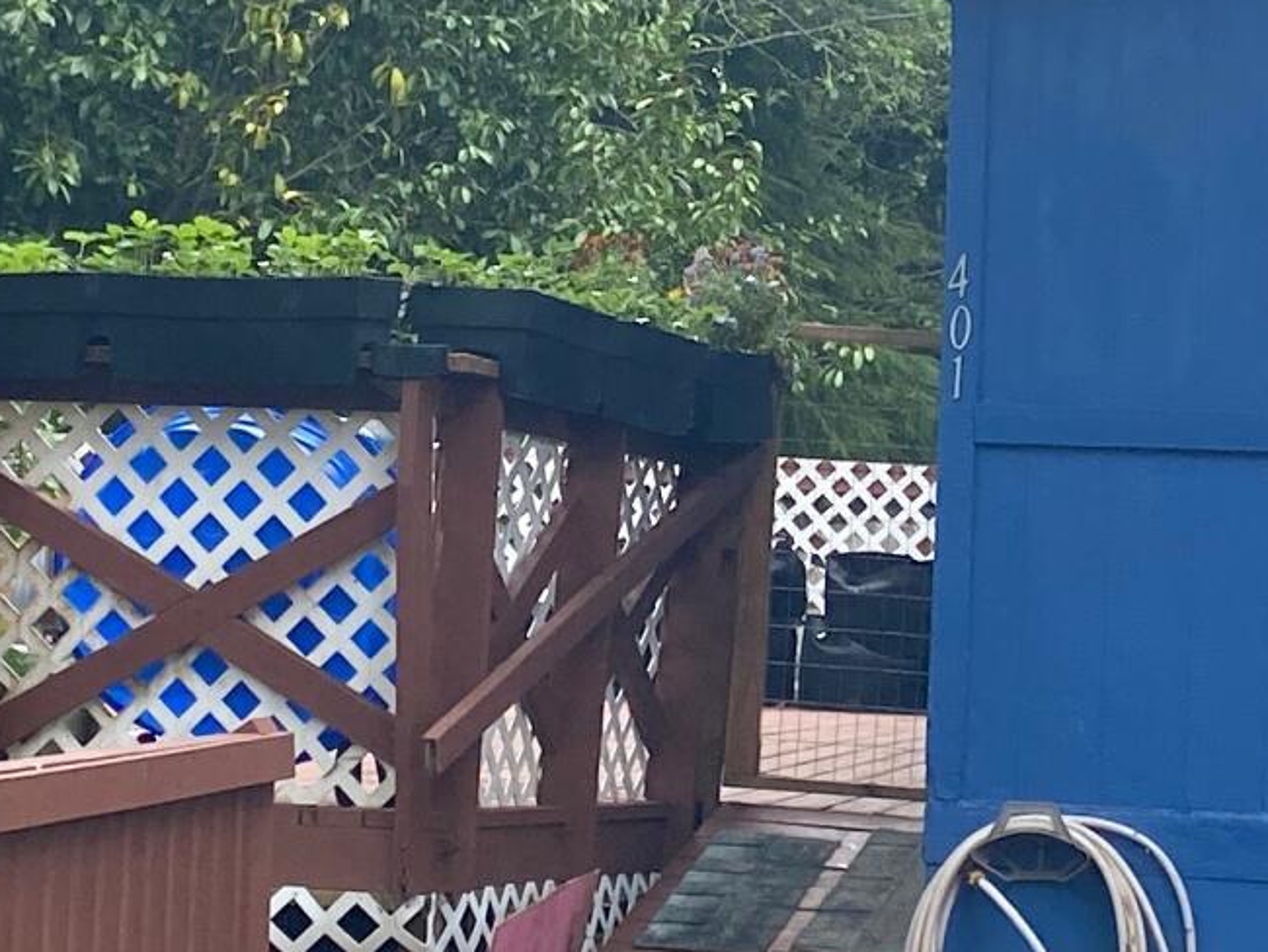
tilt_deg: +2.6
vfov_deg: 12.3
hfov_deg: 16.3
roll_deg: -2.7
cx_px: 968
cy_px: 197
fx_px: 4397
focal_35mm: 120
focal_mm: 4.25
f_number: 1.8
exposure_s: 1/1016
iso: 32
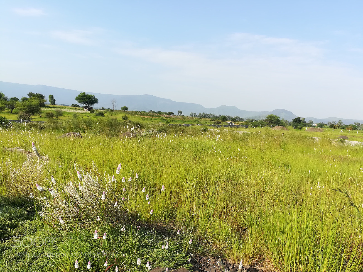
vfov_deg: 53.1
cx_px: 182
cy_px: 136
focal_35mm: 26
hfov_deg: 67.3
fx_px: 273
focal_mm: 3.83
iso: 50
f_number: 2.2
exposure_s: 1/662
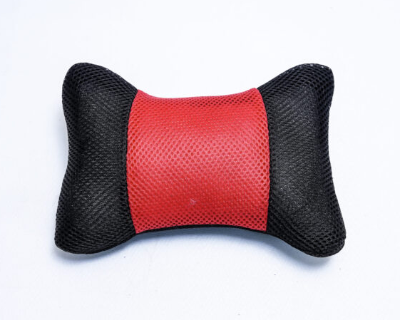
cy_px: 157
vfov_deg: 18.7
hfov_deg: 23.3
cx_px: 210
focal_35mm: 82
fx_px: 971
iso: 3200
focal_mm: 70
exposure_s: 1/160
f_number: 9
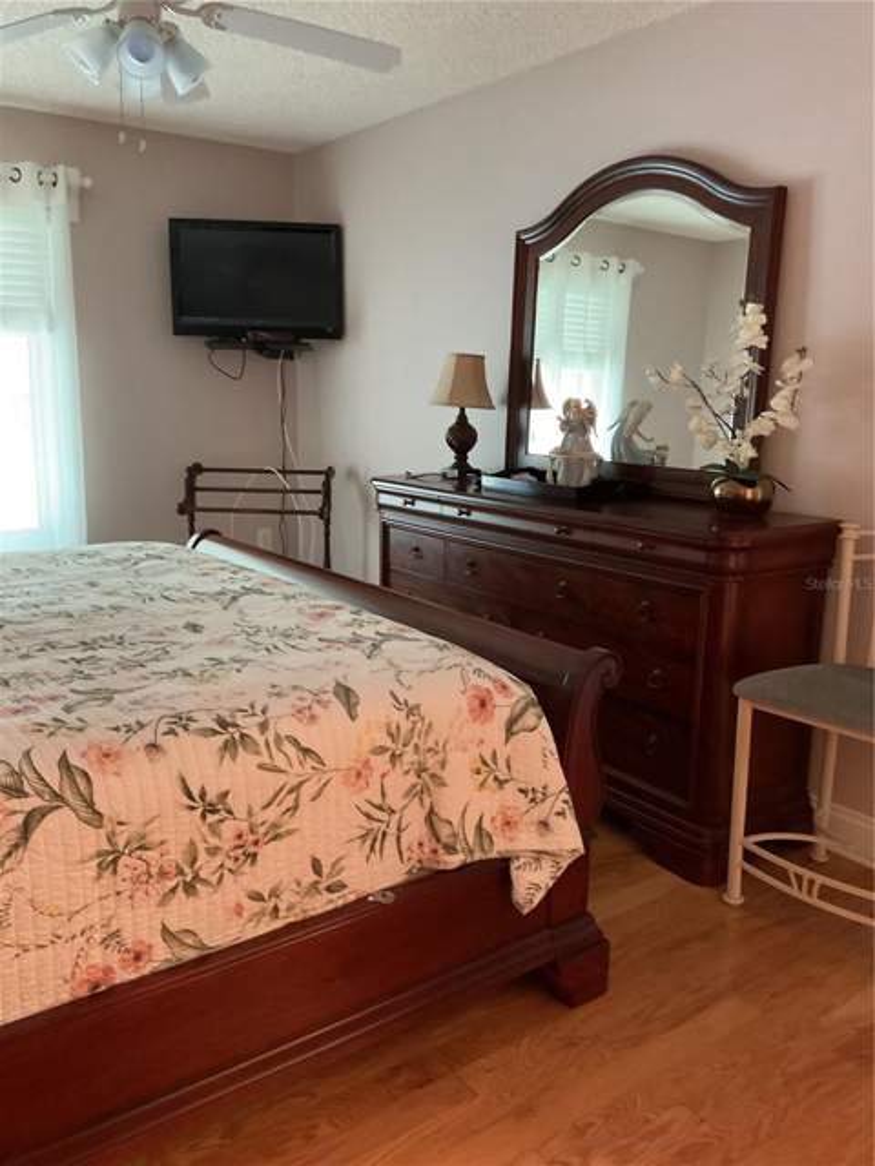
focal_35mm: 29
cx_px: 438
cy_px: 583
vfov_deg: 61.7
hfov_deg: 48.2
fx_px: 977
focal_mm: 3
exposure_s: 1/30
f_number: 1.8
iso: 400
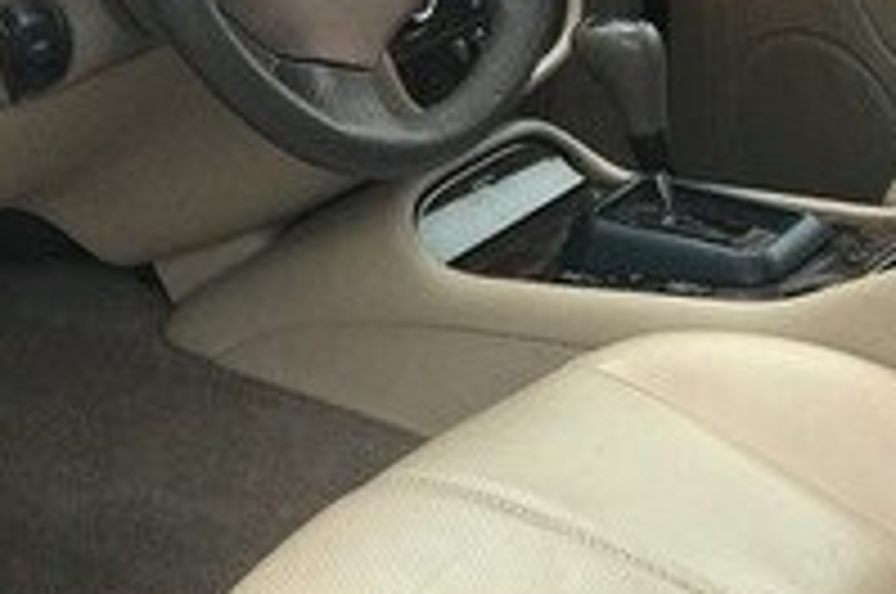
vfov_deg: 9.0
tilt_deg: -13.3
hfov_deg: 13.9
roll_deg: -0.5
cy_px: -243
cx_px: 468
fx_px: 3678
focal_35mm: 148
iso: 80
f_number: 2.8
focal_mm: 6.6
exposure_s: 1/50
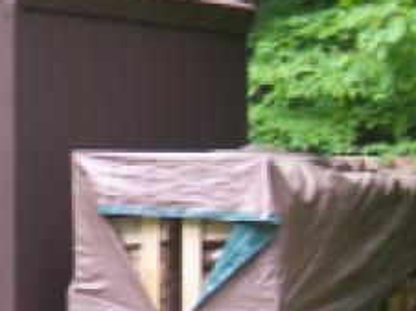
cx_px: -315
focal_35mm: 168
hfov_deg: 11.0
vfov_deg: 8.8
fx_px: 2017
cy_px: 49
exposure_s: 1/50
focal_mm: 7.8
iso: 50
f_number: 3.2
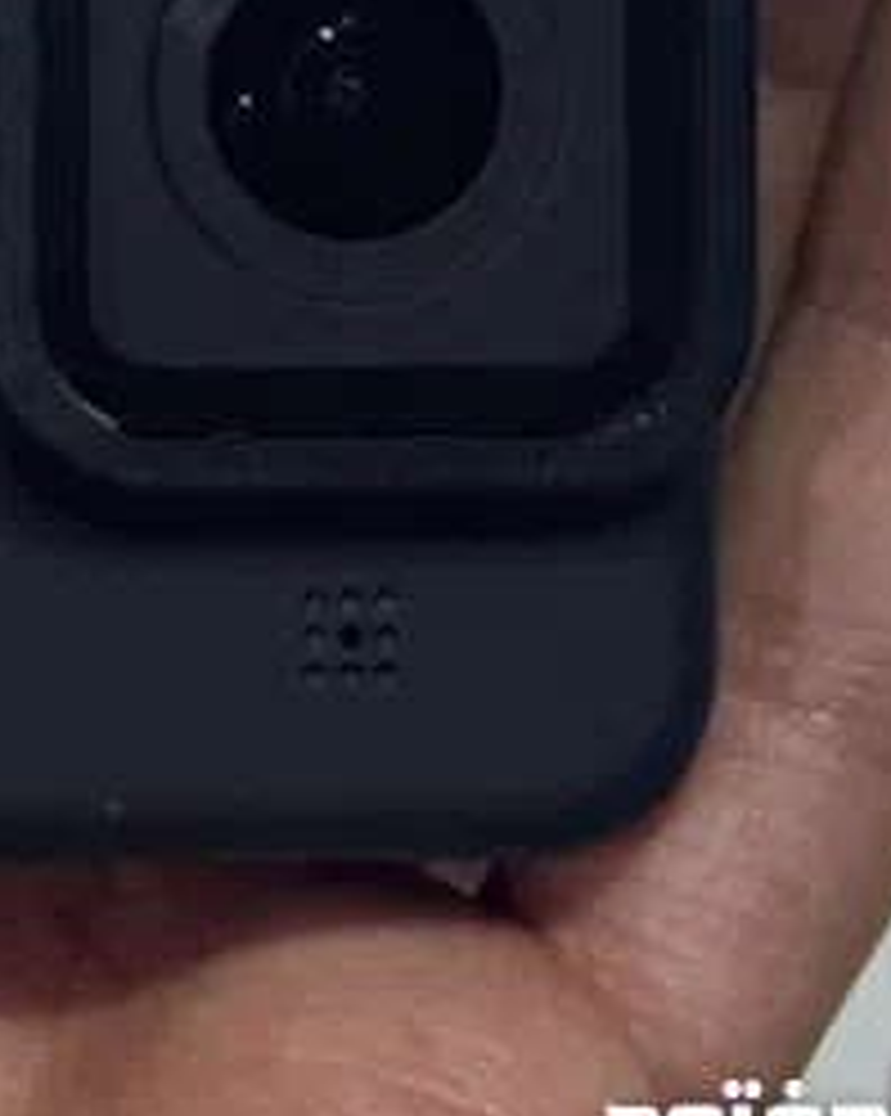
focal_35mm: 121
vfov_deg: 15.9
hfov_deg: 12.5
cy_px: 414
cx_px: -90
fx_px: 3993
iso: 100
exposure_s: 1/62
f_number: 1.78
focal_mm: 6.76
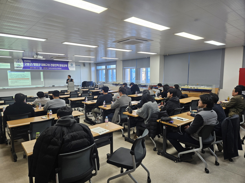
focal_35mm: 23
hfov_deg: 73.9
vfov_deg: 58.9
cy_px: 92
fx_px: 163
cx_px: 122
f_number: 1.8
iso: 100
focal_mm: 5.4
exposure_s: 1/120
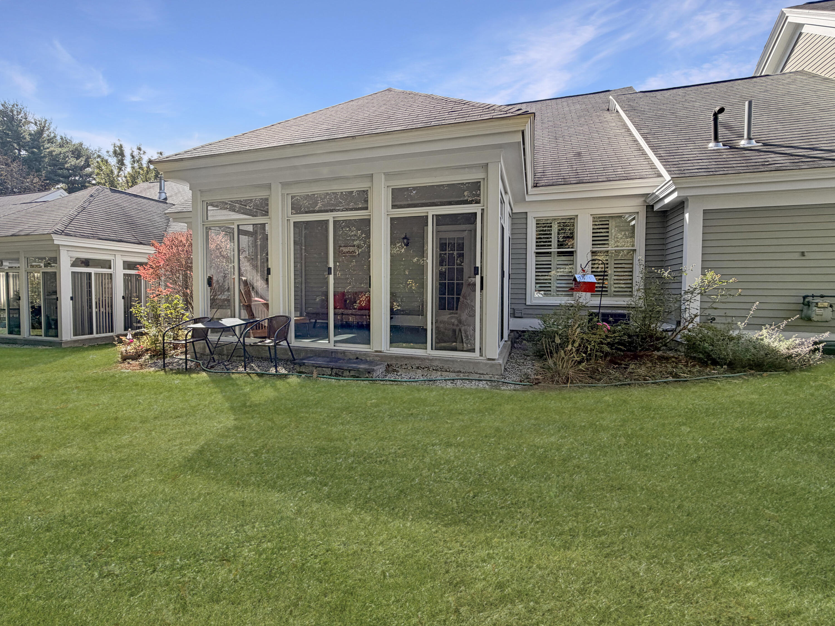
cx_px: 418
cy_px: 313
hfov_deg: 102.1
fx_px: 338
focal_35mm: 14
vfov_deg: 85.7
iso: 40
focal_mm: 2.22
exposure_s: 1/506
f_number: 2.2
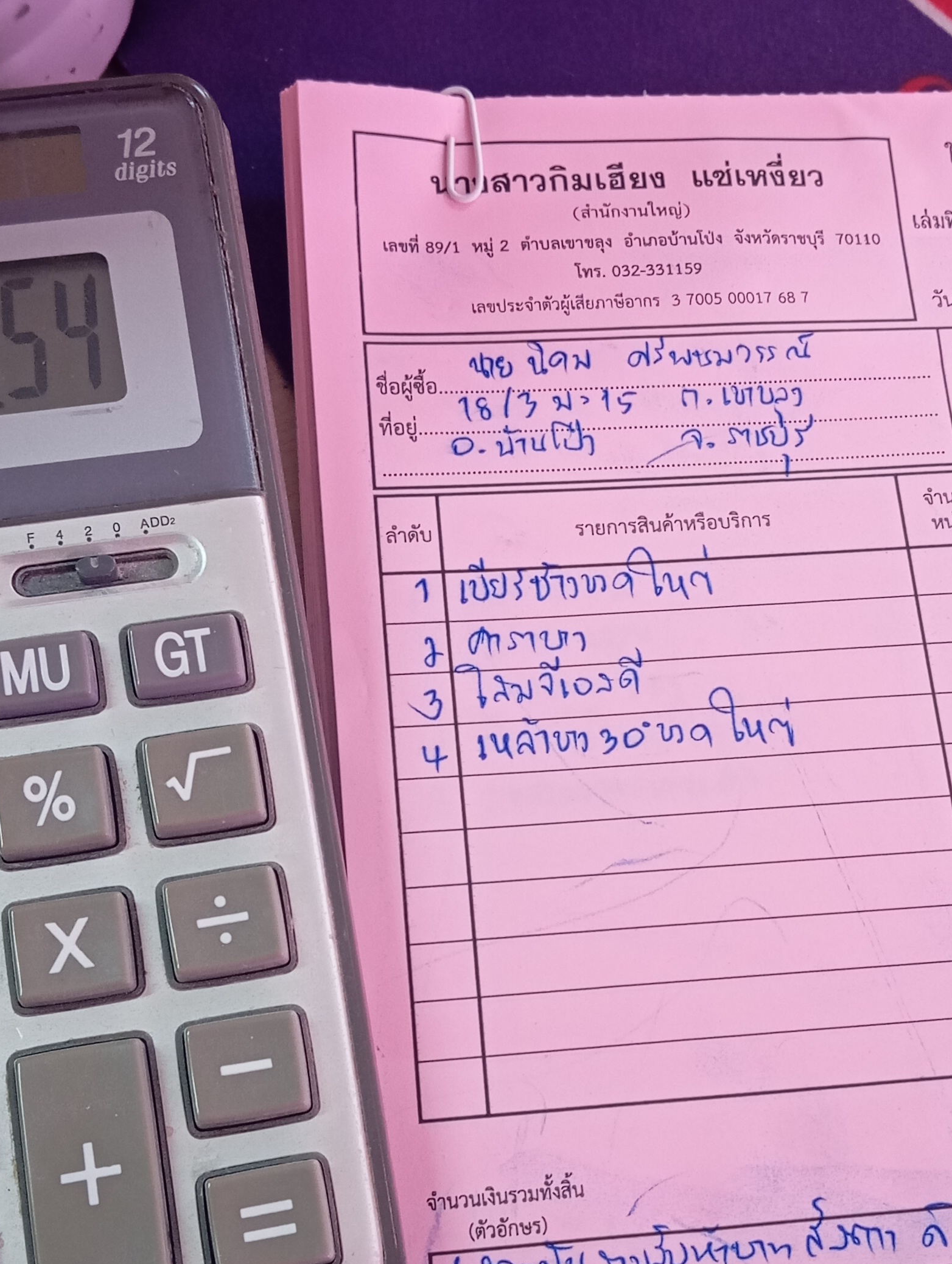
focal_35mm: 55
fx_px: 2012
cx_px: 600
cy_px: 813
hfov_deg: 26.5
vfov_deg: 34.6
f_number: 1.8
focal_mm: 4.22
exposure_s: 1/33.3
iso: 1433
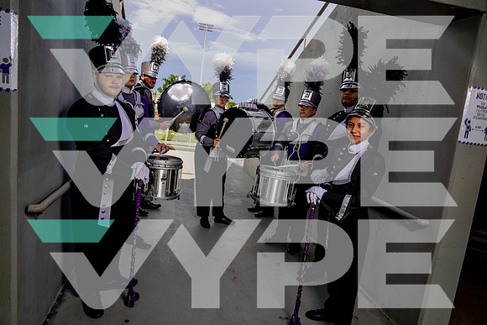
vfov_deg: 53.2
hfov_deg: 73.7
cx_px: 244
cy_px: 162
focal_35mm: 24
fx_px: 325
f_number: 5.6
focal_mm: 24
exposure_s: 1/250
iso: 100
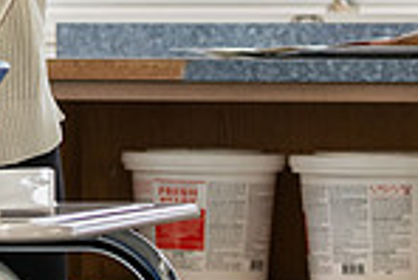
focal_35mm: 352
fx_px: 4091
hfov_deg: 5.8
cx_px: -232
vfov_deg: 3.9
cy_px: -199
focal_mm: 90
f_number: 3.2
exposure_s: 1/200
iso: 1600
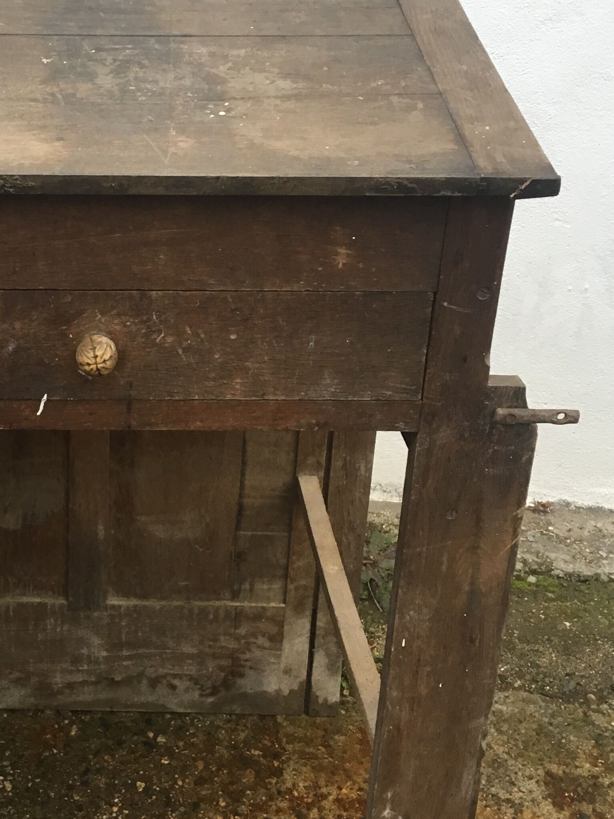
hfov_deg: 25.0
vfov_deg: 33.7
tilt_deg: -25.4
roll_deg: -3.1
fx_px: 1348
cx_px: 84
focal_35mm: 57
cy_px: 339
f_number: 2.2
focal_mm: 4.15
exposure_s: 1/33
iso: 50
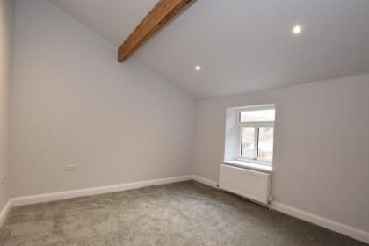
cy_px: 135
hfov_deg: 93.2
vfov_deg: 70.3
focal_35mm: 17
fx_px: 174
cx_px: 194
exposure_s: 1/60
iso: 500
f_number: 3.5
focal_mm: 10
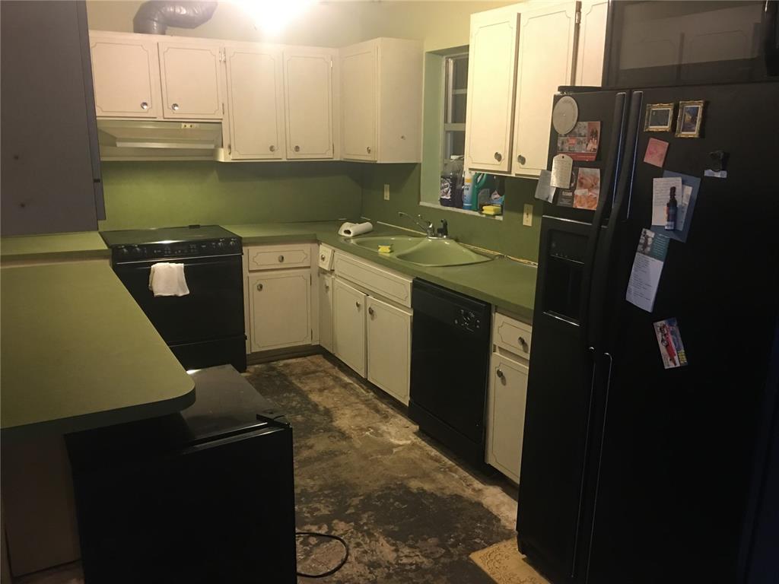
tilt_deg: -11.5
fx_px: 653
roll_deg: +0.1
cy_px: 292
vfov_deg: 48.2
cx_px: 390
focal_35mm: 29
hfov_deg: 61.7
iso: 80
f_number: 2.2
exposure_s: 1/8
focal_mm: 4.15
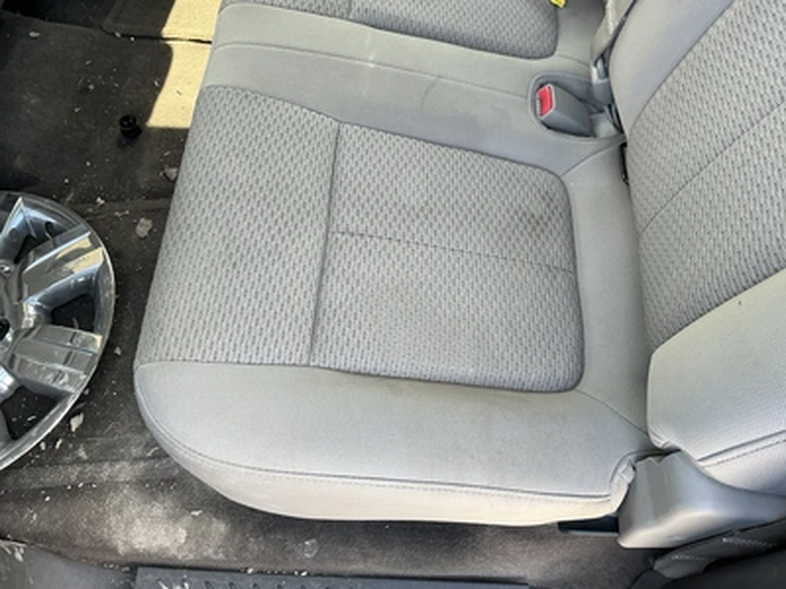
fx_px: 636
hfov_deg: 63.4
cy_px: 294
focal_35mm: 28
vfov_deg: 49.7
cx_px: 393
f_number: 1.8
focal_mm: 3
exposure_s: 1/109
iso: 64
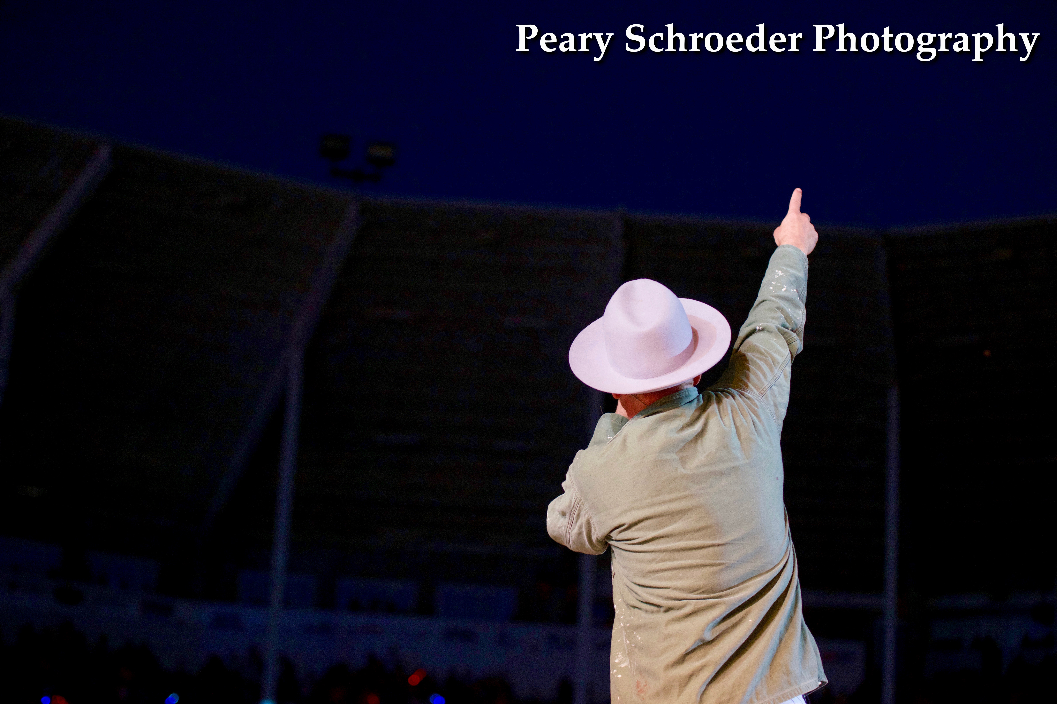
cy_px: 355
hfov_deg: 28.5
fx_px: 2084
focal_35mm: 71
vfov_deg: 19.2
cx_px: 523
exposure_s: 1/250
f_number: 2.8
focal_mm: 70
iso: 4000
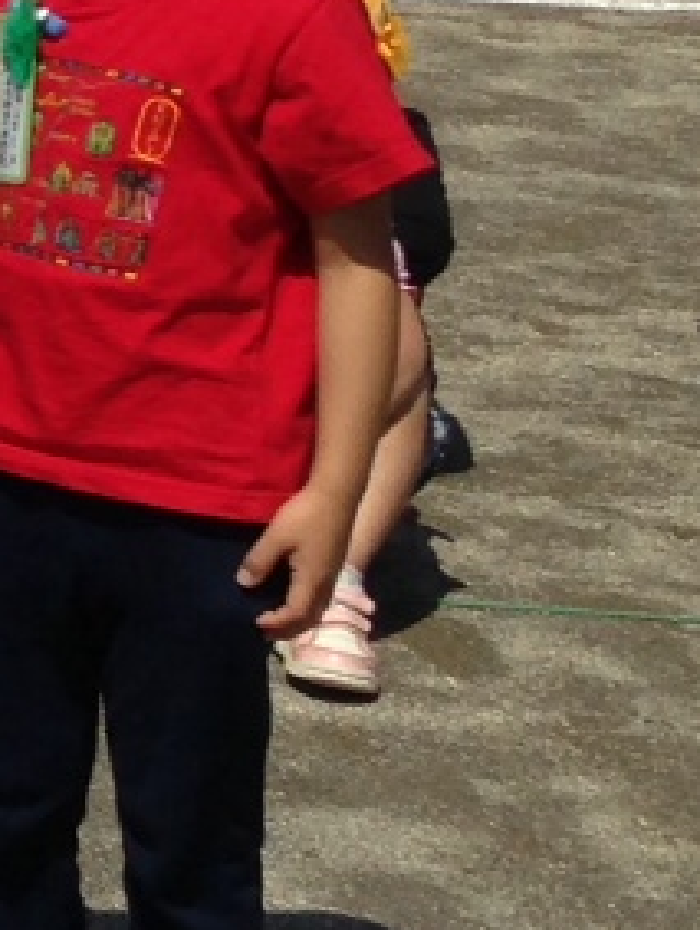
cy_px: -168
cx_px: -1906
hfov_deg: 6.6
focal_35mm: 190
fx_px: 5111
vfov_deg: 10.2
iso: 50
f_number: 2.4
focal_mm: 4.13
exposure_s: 1/2358
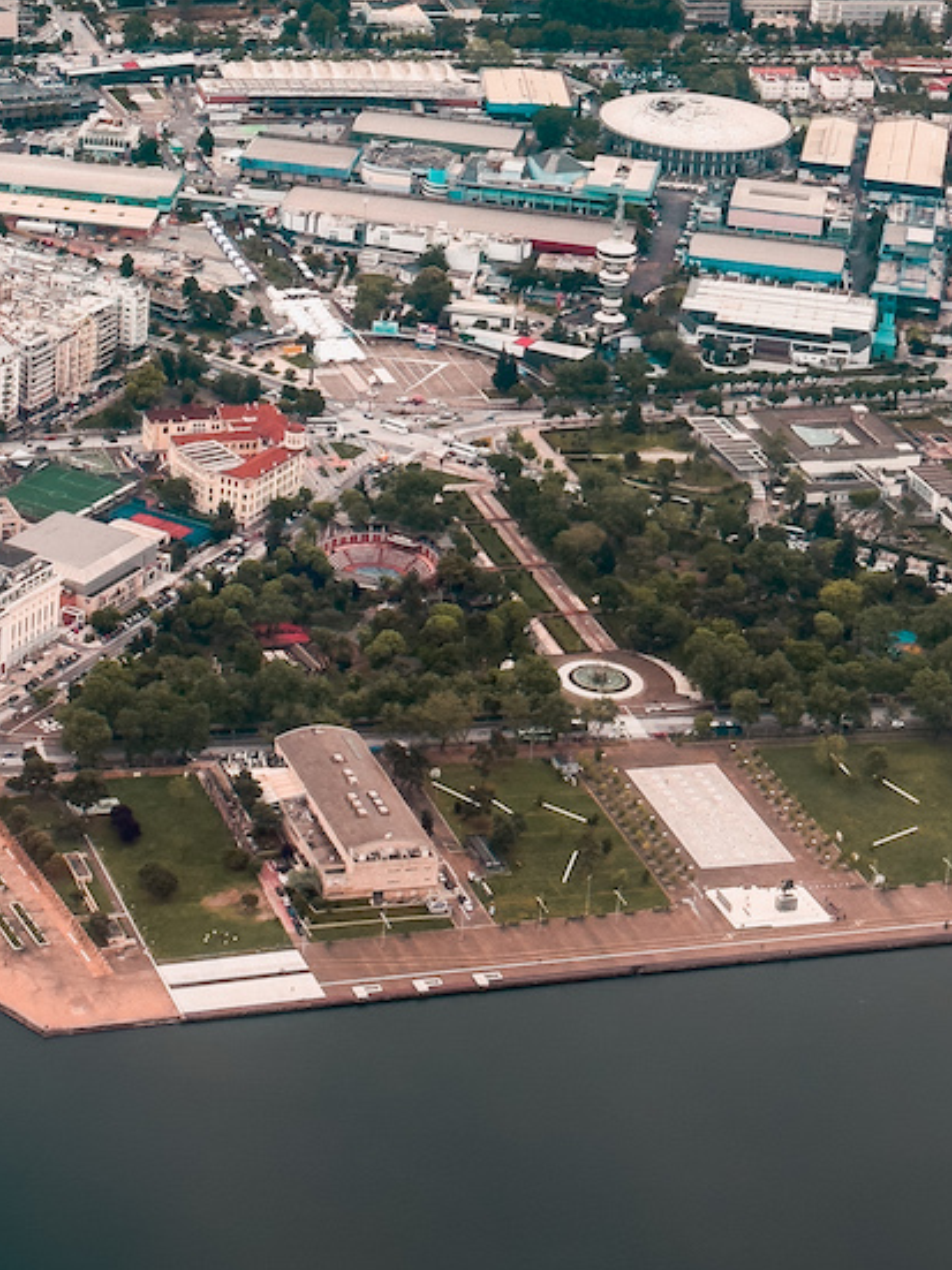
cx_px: 118
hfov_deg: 15.7
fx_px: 3412
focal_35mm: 93
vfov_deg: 20.8
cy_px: 199
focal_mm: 6.86
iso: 64
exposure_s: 1/430
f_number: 1.8
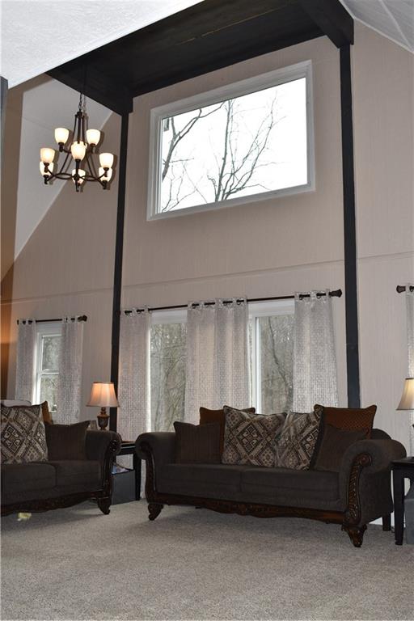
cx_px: 207
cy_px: 310
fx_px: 621
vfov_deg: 53.1
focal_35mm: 36
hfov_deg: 36.9
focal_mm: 24
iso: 220
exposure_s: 1/125
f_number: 5.6
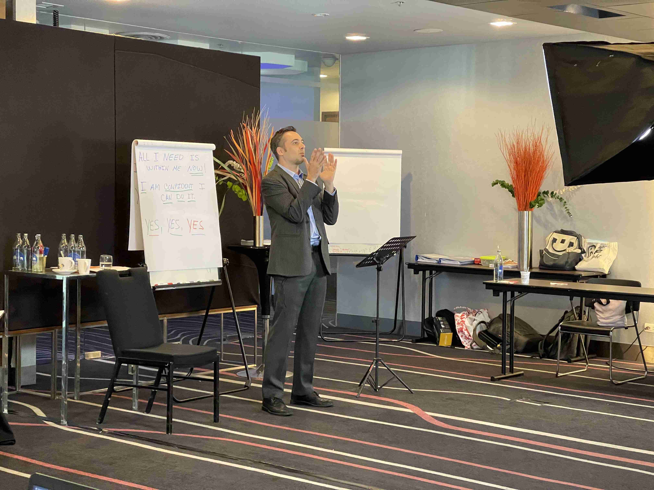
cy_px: 245
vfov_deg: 22.9
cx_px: 327
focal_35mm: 64
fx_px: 1209
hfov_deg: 30.3
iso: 640
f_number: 2.2
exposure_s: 1/50
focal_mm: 7.5
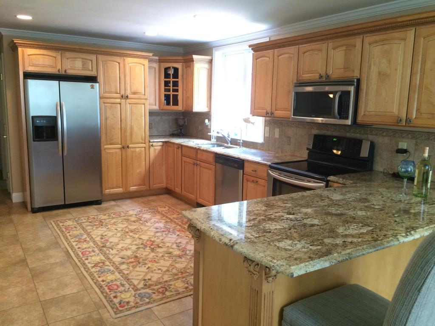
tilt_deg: -9.7
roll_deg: -1.8
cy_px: 163
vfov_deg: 48.2
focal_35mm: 29
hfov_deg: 61.7
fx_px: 364
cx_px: 218
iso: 160
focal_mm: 4.15
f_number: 2.2
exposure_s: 1/30
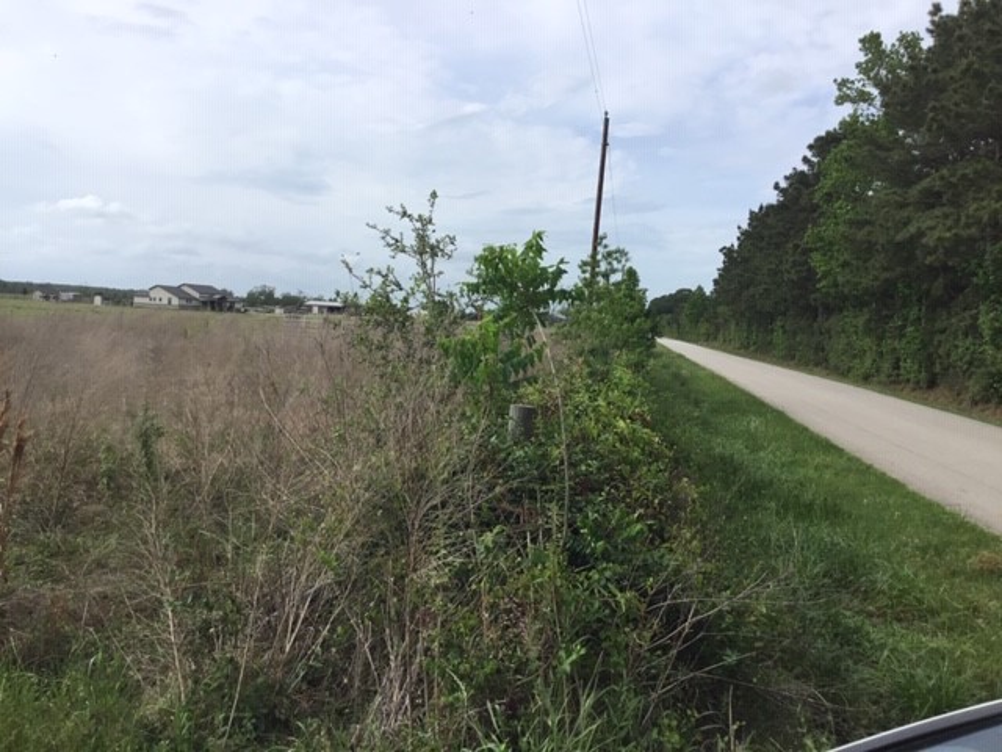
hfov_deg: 58.4
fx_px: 897
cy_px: 376
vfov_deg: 45.4
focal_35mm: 31
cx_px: 501
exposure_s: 1/1456
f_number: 2.4
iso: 25
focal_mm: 3.3
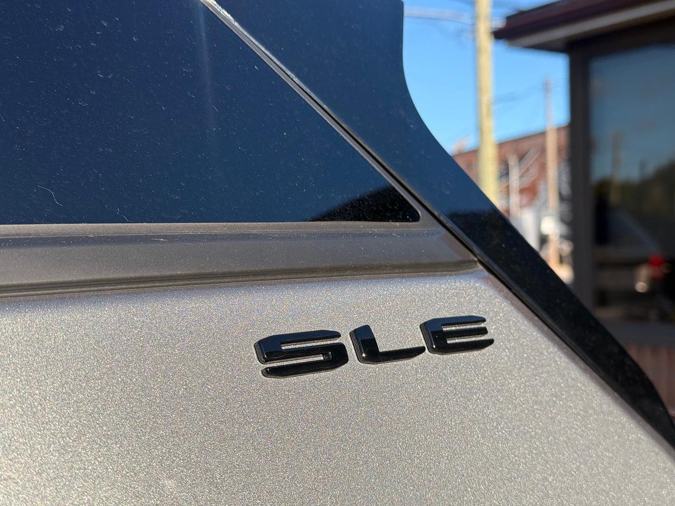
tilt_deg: +0.4
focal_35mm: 48
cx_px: 338
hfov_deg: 39.7
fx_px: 936
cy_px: 253
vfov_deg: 30.3
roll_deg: +0.8
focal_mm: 6.76
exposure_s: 1/2342
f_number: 1.78
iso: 64
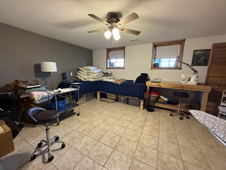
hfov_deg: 102.1
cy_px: 85
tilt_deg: -9.0
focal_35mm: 14
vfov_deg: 85.7
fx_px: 91
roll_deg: +1.3
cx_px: 113
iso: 640
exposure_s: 1/60
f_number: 2.2
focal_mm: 2.22
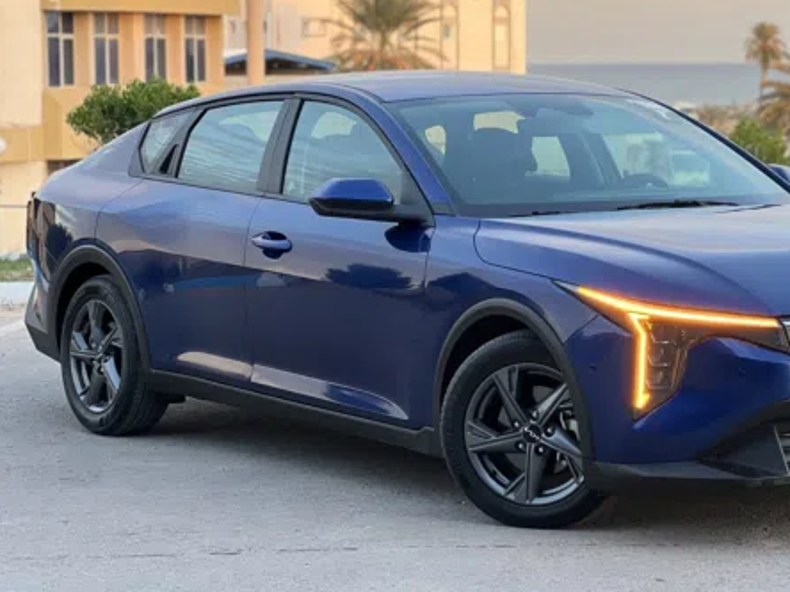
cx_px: 560
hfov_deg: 17.7
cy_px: 169
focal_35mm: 111
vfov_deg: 13.3
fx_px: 2533
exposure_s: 1/121
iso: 125
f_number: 2.8
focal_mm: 9
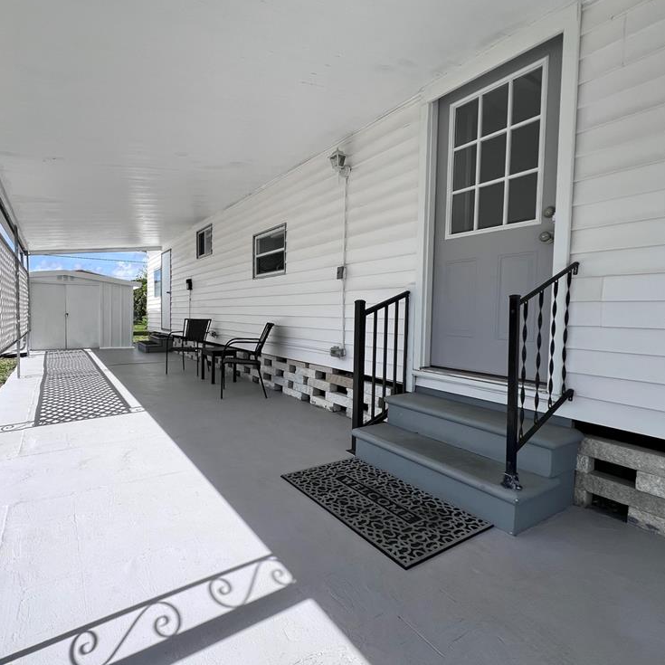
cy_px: 325
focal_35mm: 16
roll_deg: -1.5
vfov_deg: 87.4
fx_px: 348
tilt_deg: -2.1
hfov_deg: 86.1
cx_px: 259
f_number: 1.8
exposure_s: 1/1597
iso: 32
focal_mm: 1.57
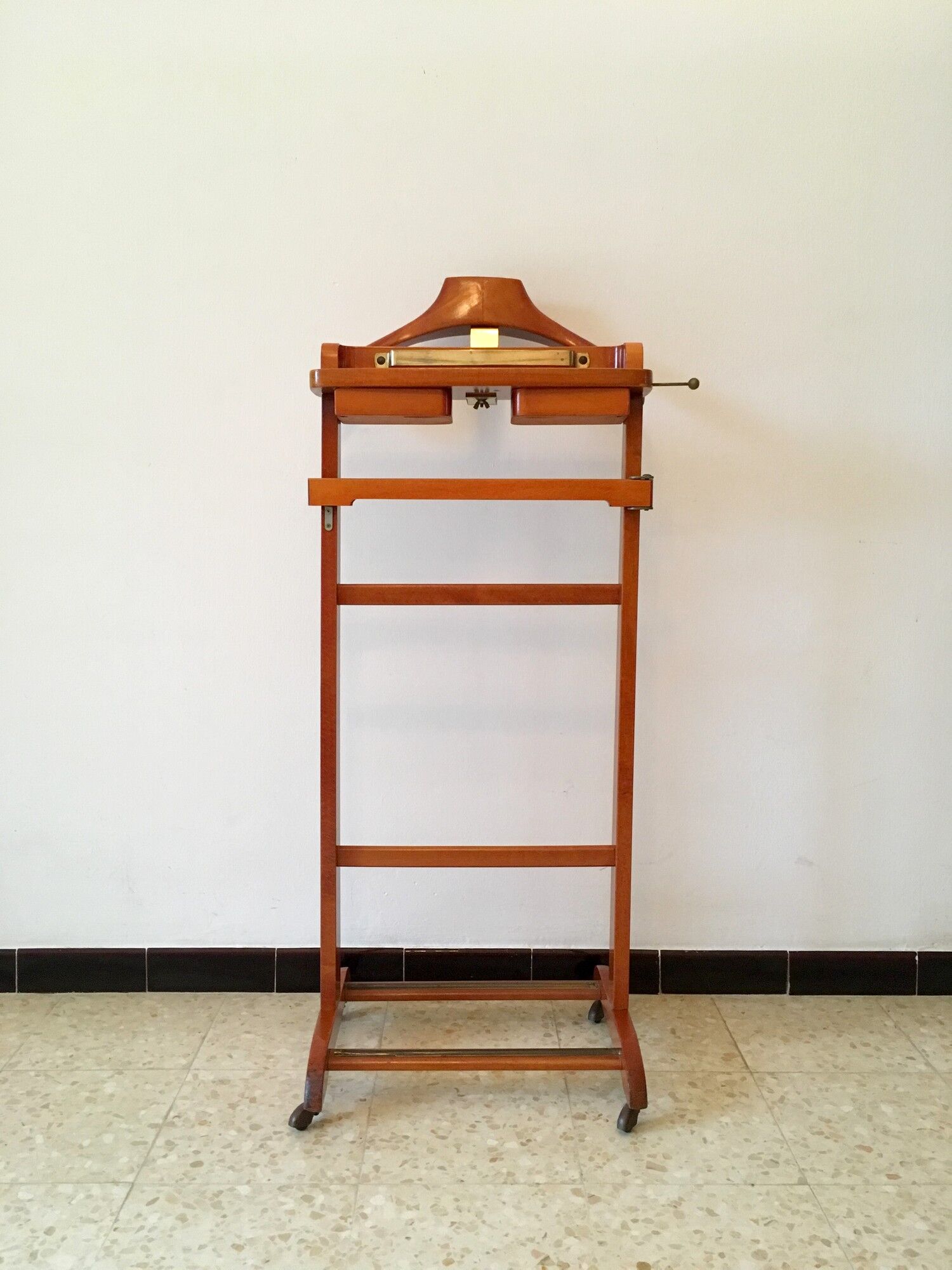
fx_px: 1063
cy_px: 635
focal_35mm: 29
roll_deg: +1.1
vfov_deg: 61.7
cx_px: 476
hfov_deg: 48.2
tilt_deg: -6.0
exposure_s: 1/33
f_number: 2.2
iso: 160
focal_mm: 4.15
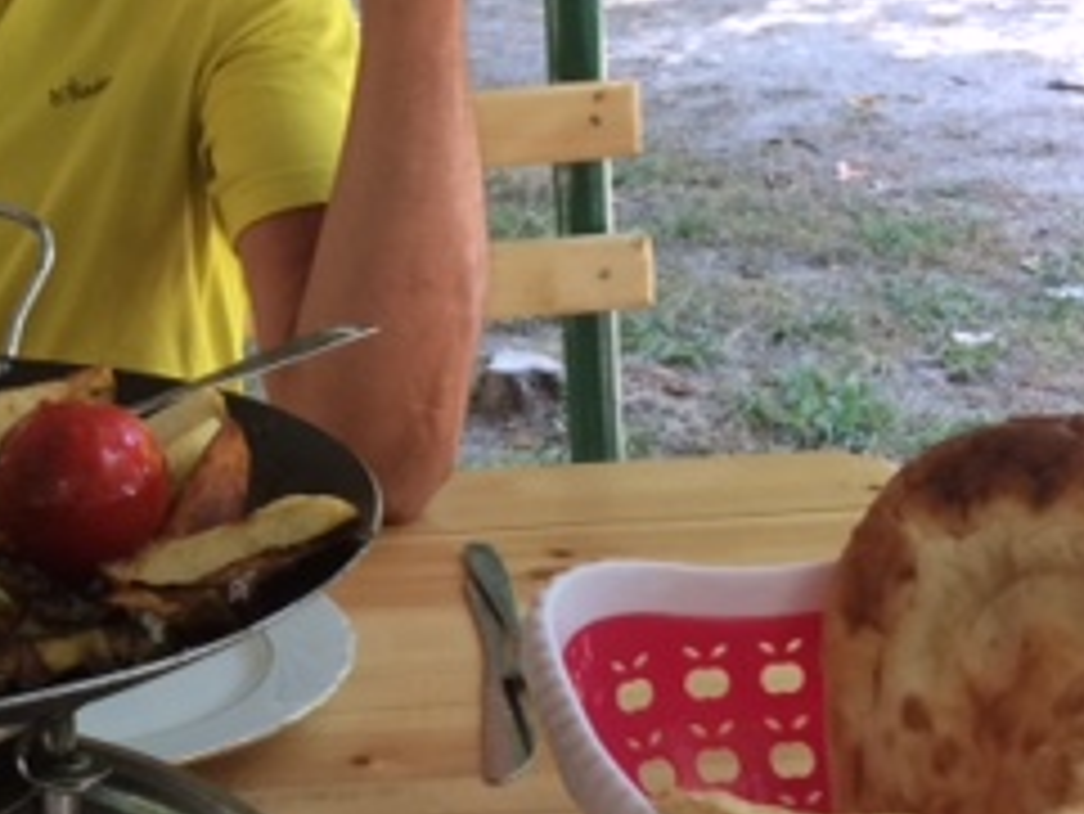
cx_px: 81
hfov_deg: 24.5
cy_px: 166
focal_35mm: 77
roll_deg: +3.3
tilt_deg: -11.1
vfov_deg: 19.0
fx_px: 2412
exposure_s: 1/33
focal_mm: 4.15
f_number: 2.2
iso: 40
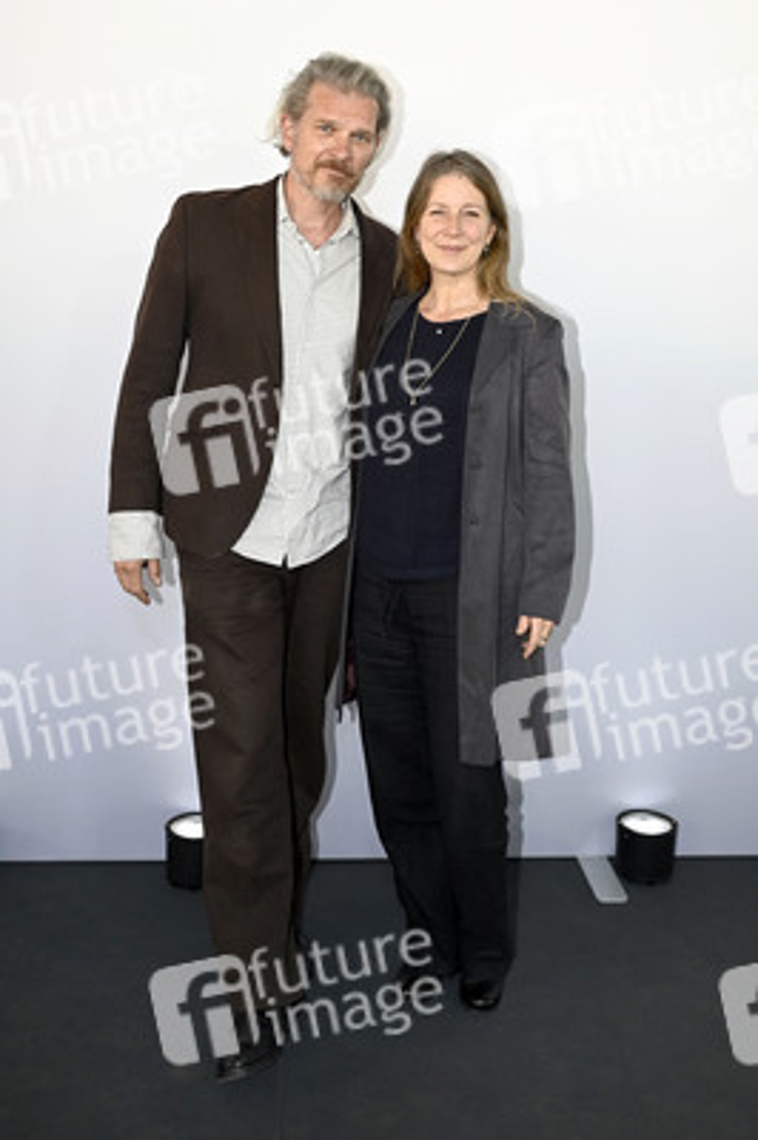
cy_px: 570
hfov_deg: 43.5
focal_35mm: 30
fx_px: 949
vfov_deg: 62.0
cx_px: 379
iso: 640
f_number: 6.3
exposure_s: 1/125
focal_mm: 30
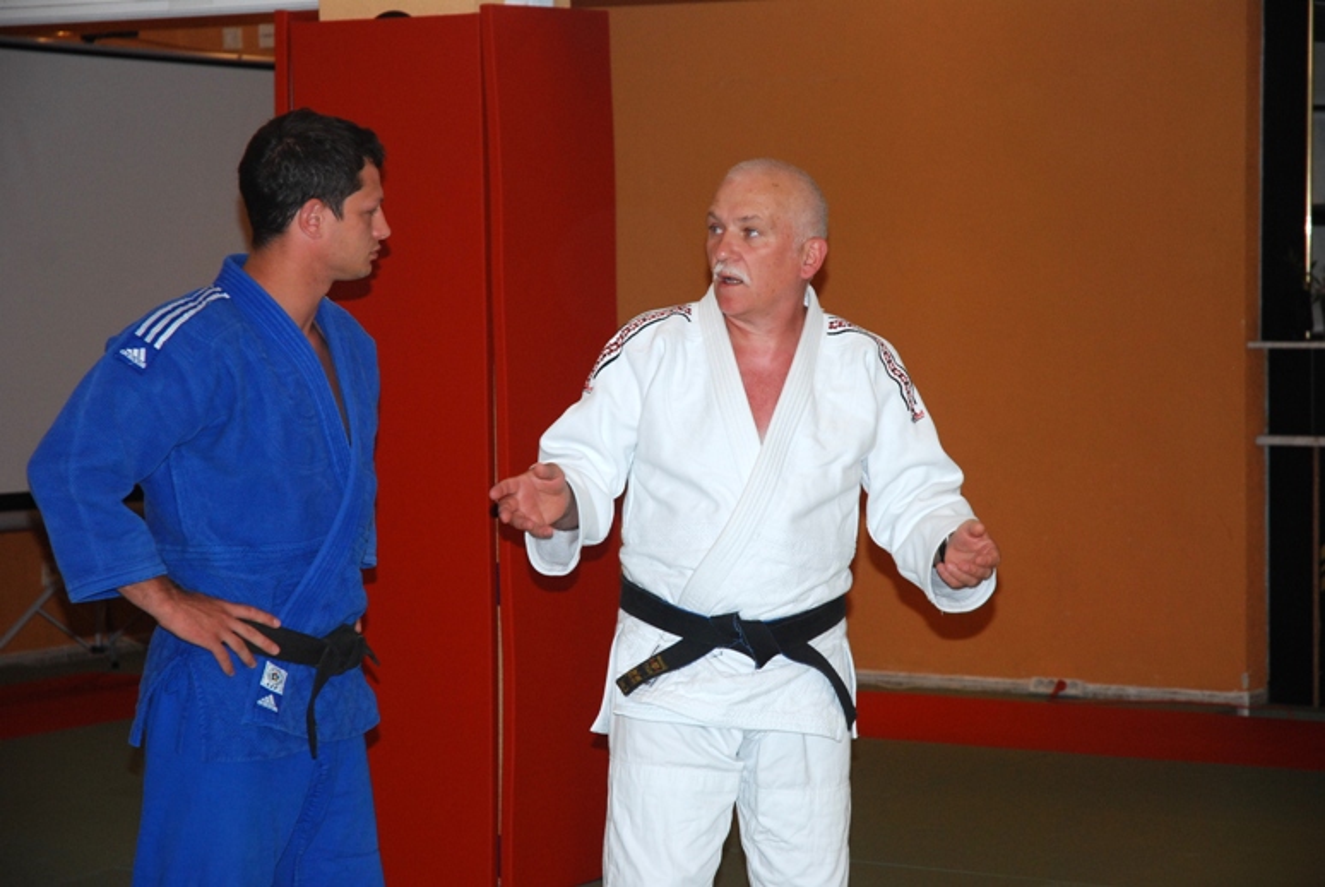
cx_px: 662
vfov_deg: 13.1
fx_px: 3869
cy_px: 444
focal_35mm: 105
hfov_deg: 19.4
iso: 560
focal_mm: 70
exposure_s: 1/60
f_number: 4.5
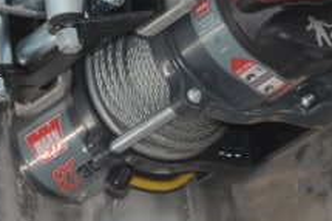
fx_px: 3161
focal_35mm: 343
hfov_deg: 6.0
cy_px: -8
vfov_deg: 4.0
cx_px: 150
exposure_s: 1/250
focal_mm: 48
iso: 200
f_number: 7.1
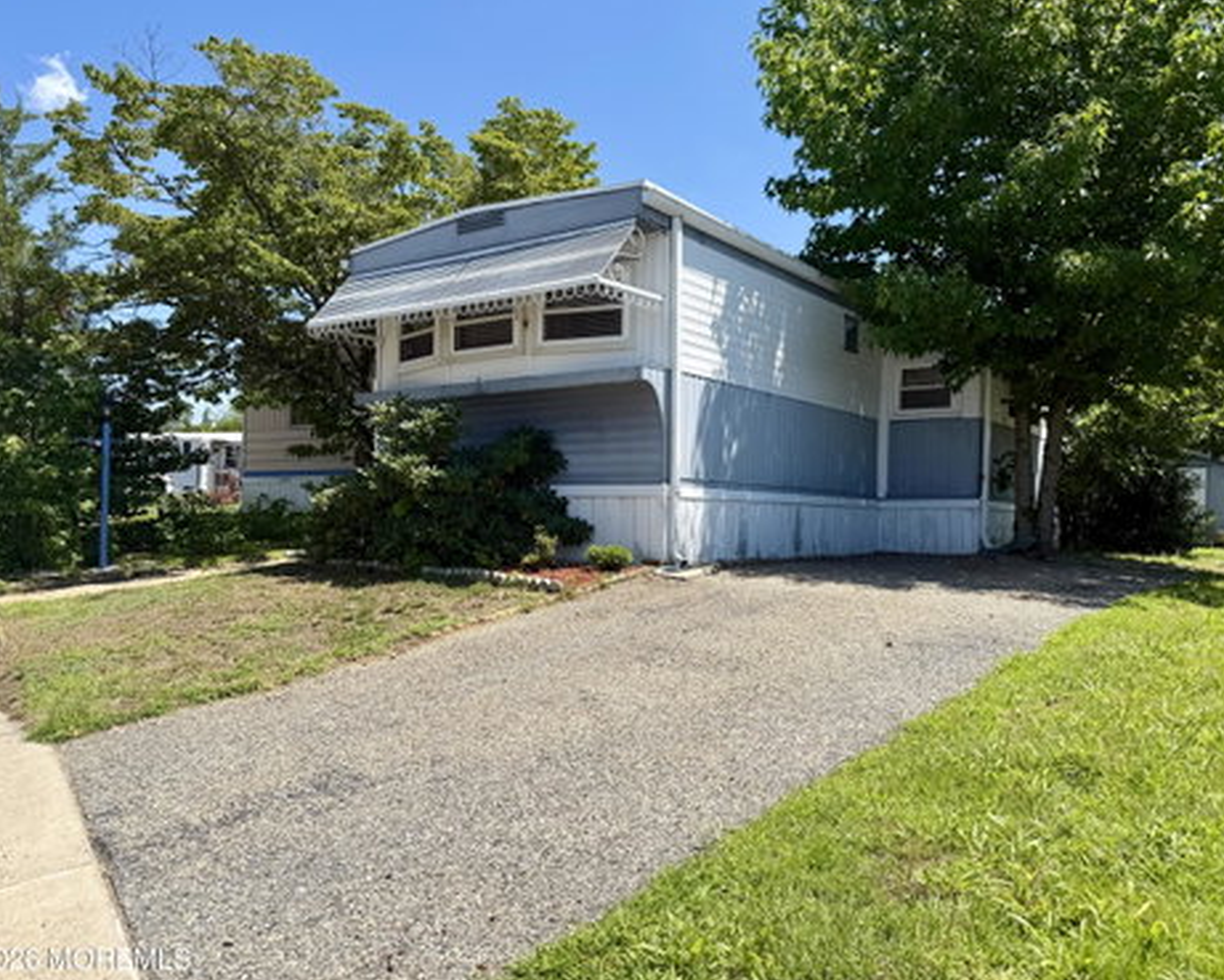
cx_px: 632
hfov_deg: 66.0
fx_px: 942
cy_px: 497
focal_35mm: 26
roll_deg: -2.1
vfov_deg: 54.9
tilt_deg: +0.2
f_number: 1.78
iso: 80
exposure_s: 1/3584
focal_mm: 6.76
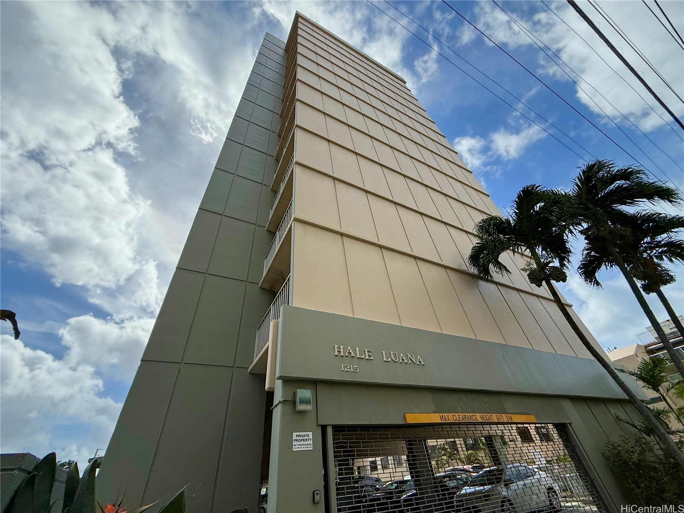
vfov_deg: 85.7
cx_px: 342
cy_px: 256
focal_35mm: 14
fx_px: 277
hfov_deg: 102.1
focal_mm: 2.22
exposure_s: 1/1848
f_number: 2.2
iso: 80
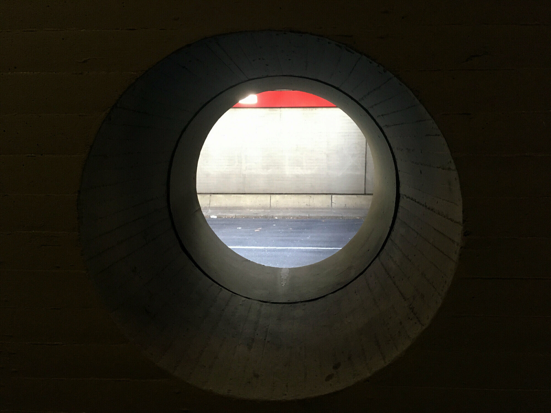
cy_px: 206
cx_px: 276
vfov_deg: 48.2
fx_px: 462
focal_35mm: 29
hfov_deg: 61.7
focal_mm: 4.2
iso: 200
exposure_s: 1/25
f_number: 2.2
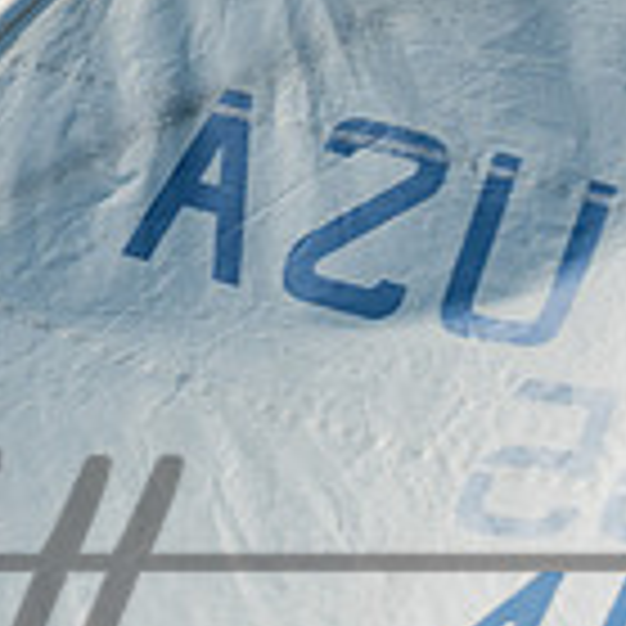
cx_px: -733
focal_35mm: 289
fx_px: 5913
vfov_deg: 6.1
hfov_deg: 5.9
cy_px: 489
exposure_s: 1/320
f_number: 10
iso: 250
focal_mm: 65
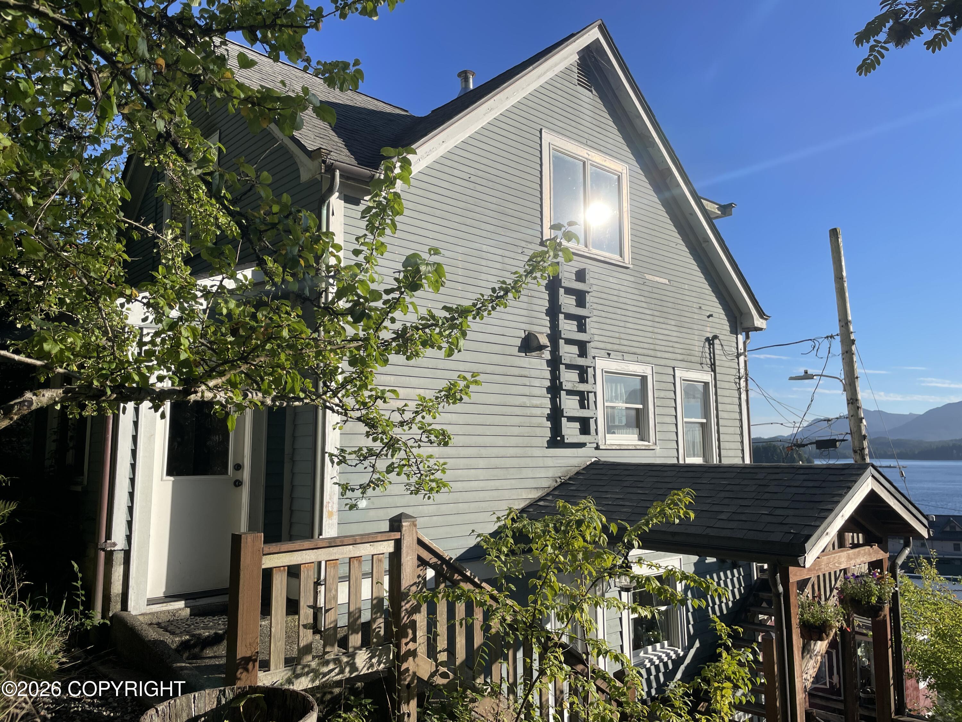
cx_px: 481
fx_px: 723
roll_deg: +1.3
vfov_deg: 53.1
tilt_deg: +8.1
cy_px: 361
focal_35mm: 26
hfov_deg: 67.3
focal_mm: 4.2
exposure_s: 1/3861
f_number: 1.6
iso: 32
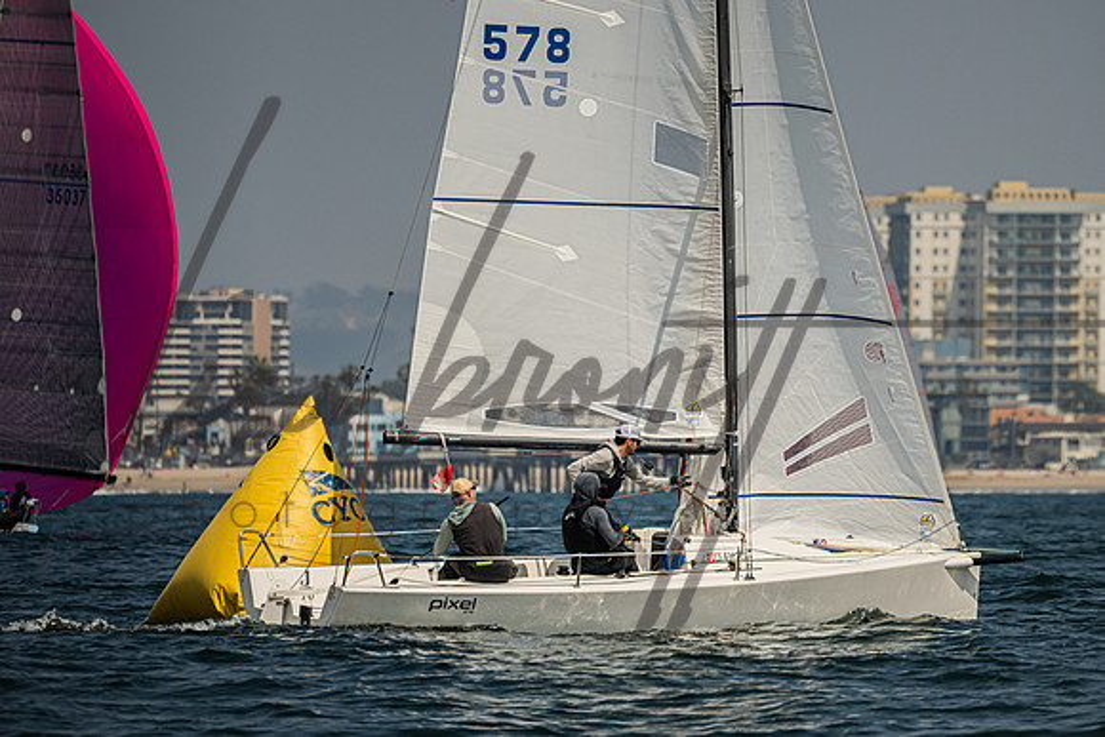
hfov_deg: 4.0
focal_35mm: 512
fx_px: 15711
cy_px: 397
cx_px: 657
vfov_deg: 2.7
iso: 280
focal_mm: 400
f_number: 5.6
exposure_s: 1/4000
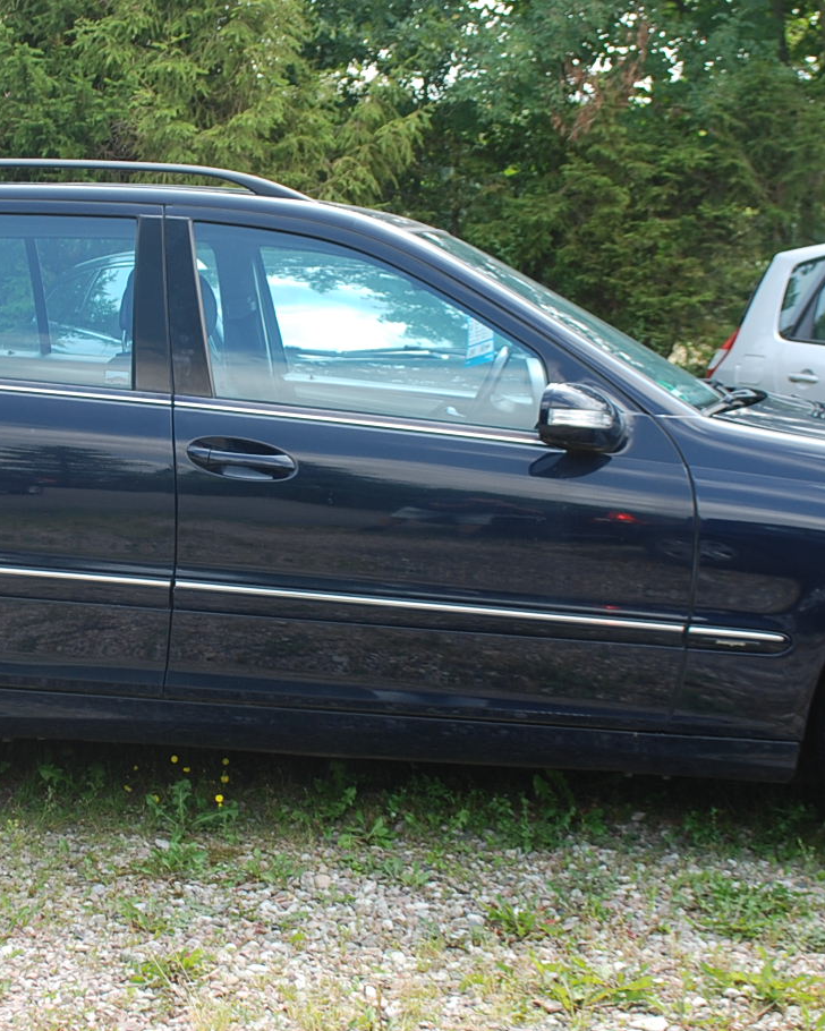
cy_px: 453
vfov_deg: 28.7
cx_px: 274
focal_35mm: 66
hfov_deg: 23.0
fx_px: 2014
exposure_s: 1/125
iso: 125
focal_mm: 22
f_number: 5.6
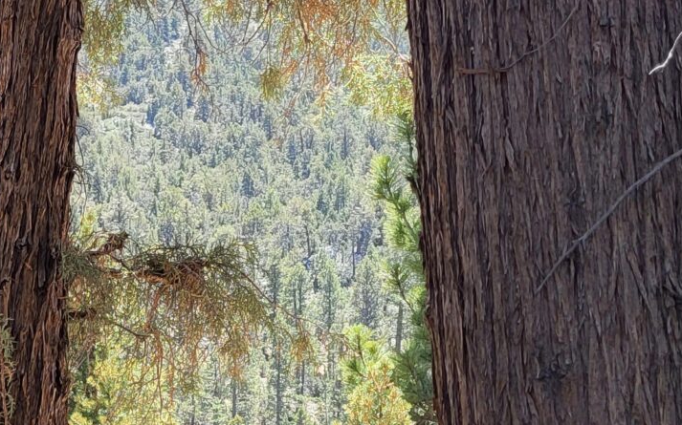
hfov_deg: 19.7
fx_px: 1839
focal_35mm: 99
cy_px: 427
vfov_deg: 13.0
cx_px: -149
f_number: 1.8
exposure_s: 1/619
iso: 40
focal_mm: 5.4
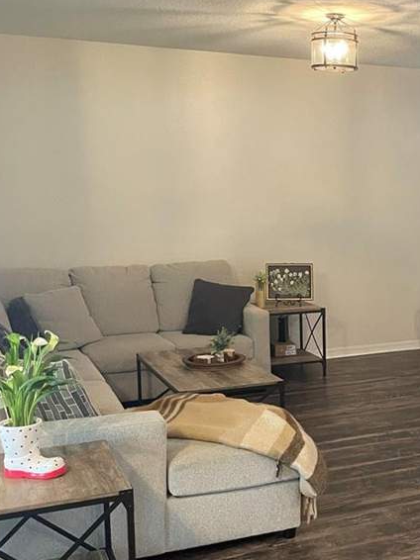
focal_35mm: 49
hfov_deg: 28.4
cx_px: 385
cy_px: 343
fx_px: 793
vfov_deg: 38.7
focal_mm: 4.2
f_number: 1.6
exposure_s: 1/60
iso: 400
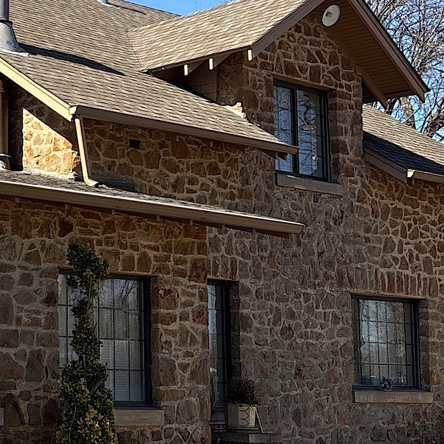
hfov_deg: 23.1
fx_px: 972
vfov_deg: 25.7
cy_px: 191
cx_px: -121
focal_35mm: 67
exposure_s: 1/2141
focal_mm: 5.96
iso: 50
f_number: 1.6
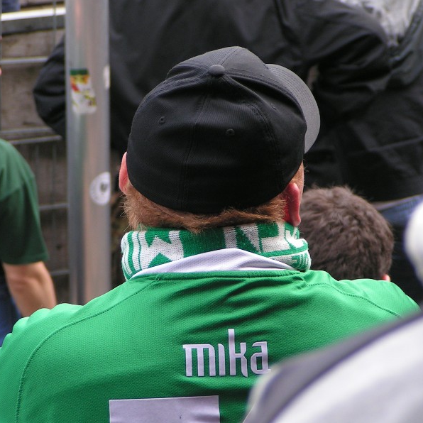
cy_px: 212
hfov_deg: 7.8
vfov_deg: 7.8
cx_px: 195
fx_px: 3083
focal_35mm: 223
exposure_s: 1/160
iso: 80
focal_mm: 28.8
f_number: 3.5
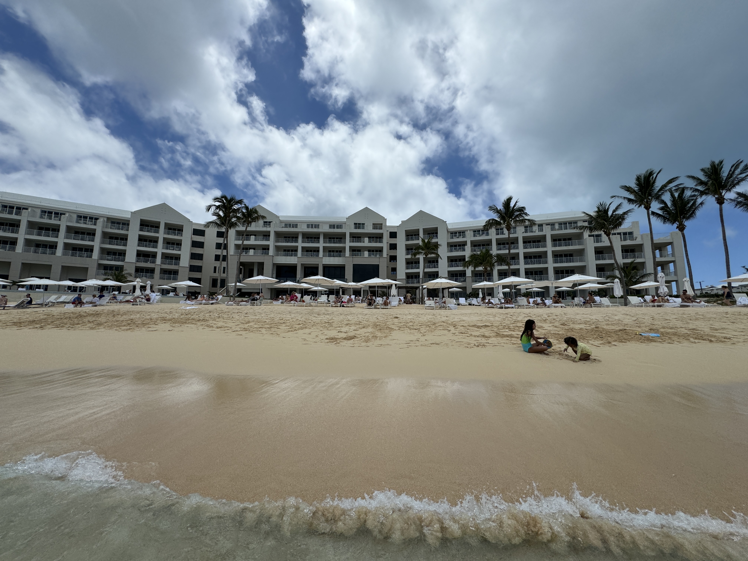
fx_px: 303
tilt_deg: +7.4
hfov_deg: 102.1
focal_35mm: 14
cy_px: 280
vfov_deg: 85.7
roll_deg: -0.7
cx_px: 374
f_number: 2.2
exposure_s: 1/4630
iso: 50
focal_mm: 2.22
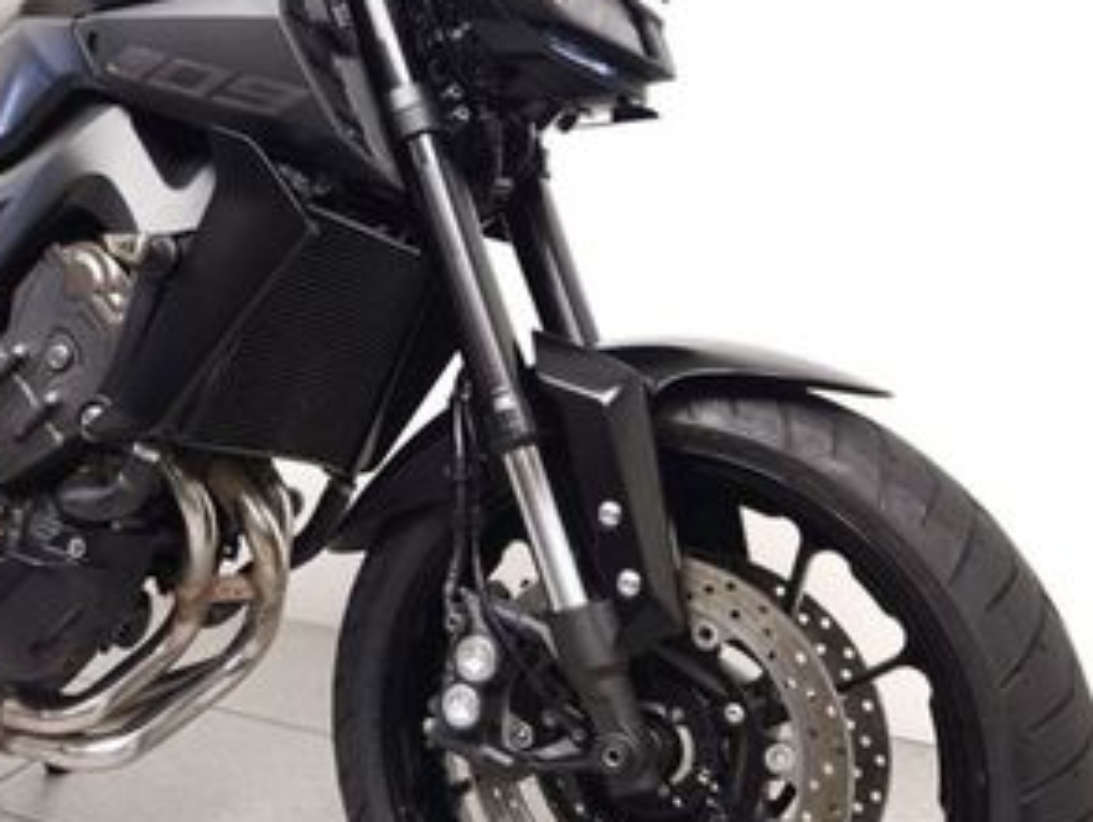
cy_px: 301
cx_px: 182
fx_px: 1580
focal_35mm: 50
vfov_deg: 29.0
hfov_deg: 36.5
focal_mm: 5.4
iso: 125
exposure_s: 1/30
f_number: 1.8
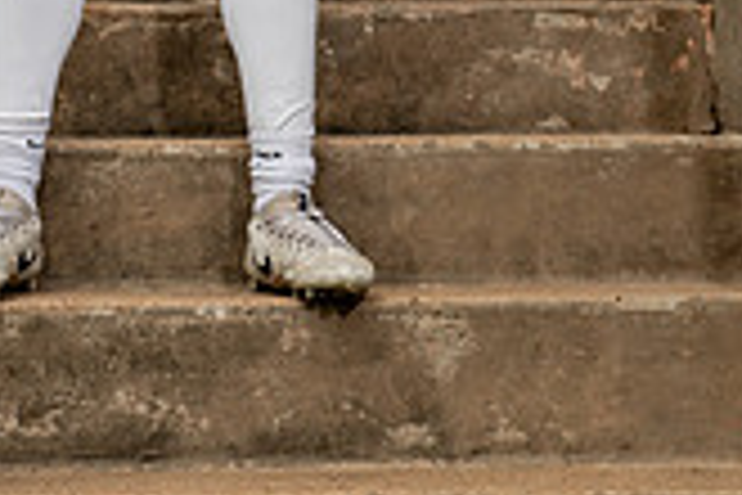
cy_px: -495
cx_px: 157
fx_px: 2473
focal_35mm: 120
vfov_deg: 10.5
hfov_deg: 16.9
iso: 125
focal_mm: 44
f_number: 7.1
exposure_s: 1/400
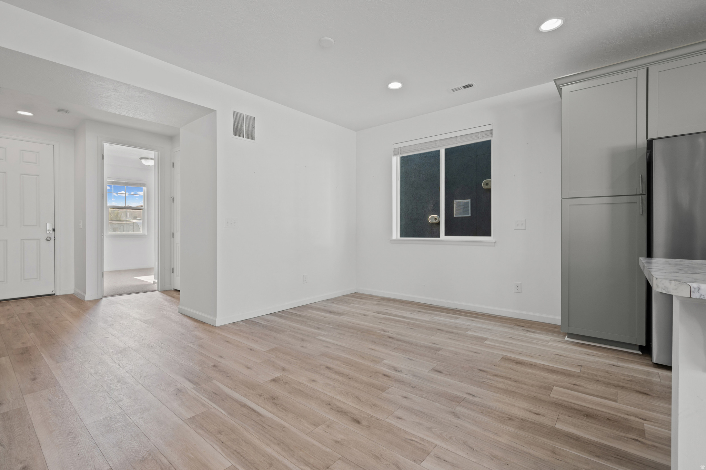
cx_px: 353
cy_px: 235
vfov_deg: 73.7
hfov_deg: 96.7
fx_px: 314
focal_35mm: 16
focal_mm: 16
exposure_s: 1/10
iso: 250
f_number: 9
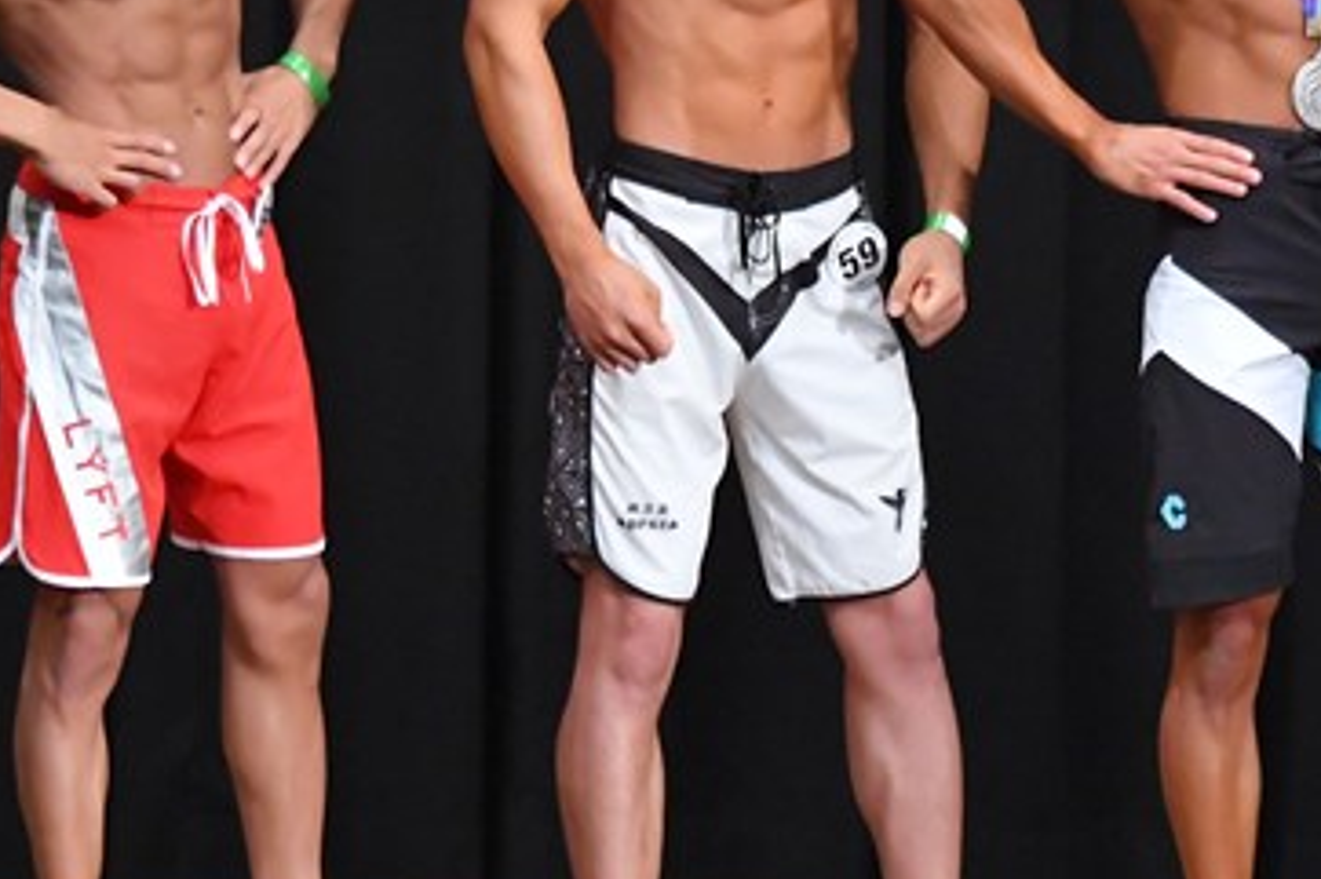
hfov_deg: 4.3
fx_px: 17678
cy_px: 226
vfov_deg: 2.8
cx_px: 907
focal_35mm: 482
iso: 8000
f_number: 5.6
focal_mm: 150
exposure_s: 1/400
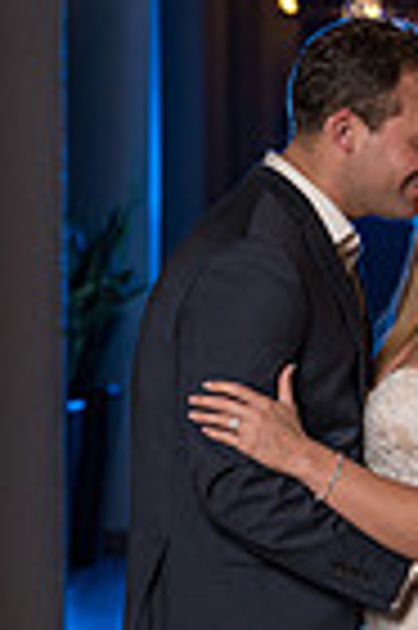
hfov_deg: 6.1
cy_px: 454
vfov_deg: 9.1
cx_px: 418
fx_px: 3928
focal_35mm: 225
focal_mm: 70
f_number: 4
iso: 2000
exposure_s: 1/200
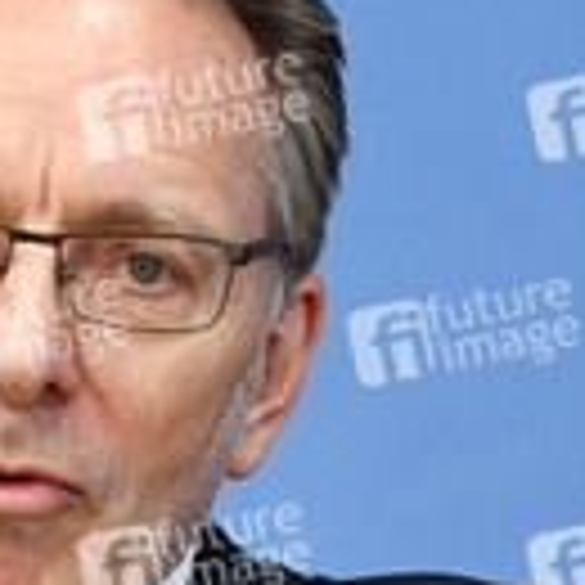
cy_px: 446
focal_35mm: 588
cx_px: 74
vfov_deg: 3.0
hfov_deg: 3.0
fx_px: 11242
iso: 3200
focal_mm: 200
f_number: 5.6
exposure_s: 1/640
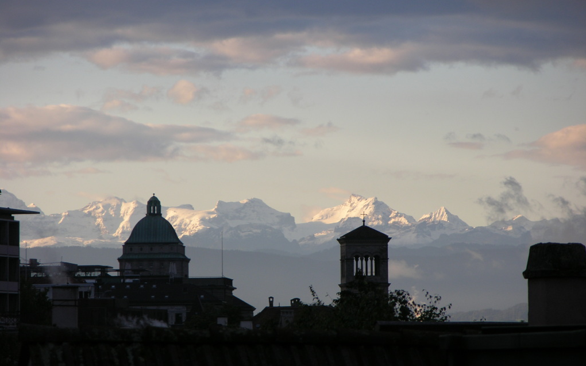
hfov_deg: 7.0
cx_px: 294
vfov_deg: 4.4
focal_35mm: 298
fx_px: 4758
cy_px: 198
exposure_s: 1/111
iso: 50
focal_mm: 71.2
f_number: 4.2
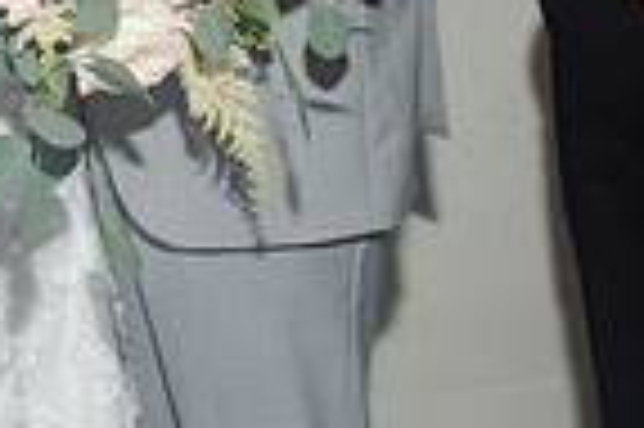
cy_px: -329
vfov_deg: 9.7
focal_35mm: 134
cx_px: 14
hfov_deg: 15.1
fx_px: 2394
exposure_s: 1/60
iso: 400
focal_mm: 22
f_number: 5.6
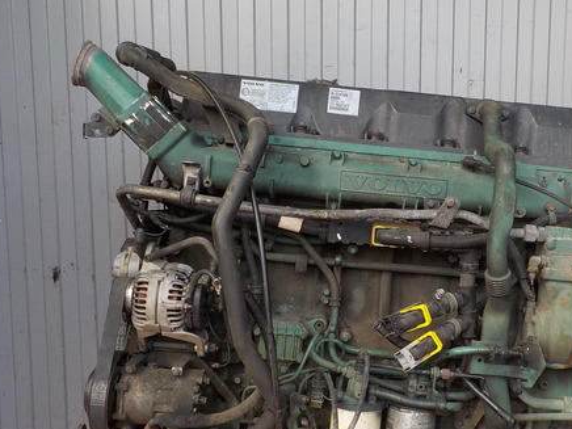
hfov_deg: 42.1
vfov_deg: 32.8
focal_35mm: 44
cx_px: 400
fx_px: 727
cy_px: 249
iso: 140
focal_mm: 4.1
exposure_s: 1/250
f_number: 3.3
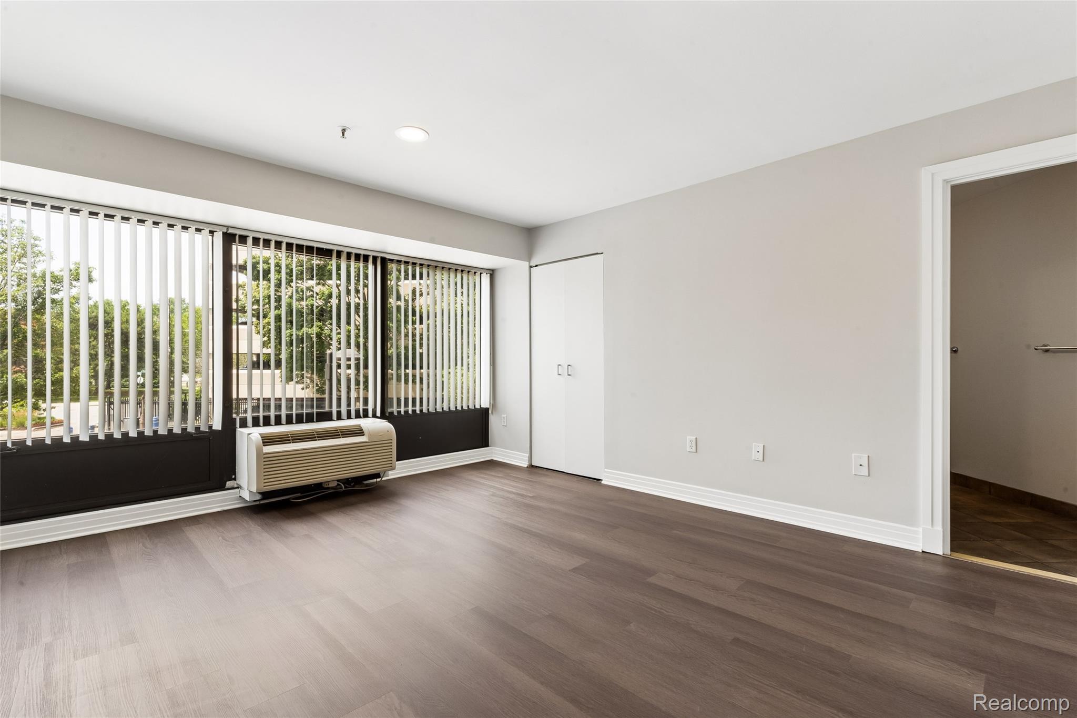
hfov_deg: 96.7
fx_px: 479
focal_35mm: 16
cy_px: 359
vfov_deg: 73.7
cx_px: 538
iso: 400
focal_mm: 16
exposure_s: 1/15
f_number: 16
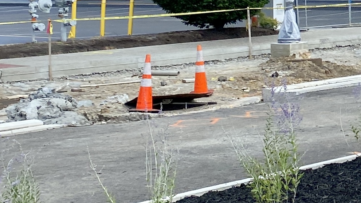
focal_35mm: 113
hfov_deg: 17.5
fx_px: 1082
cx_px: 498
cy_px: -114
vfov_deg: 10.3
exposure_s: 1/2625
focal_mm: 4.25
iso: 32
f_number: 1.8
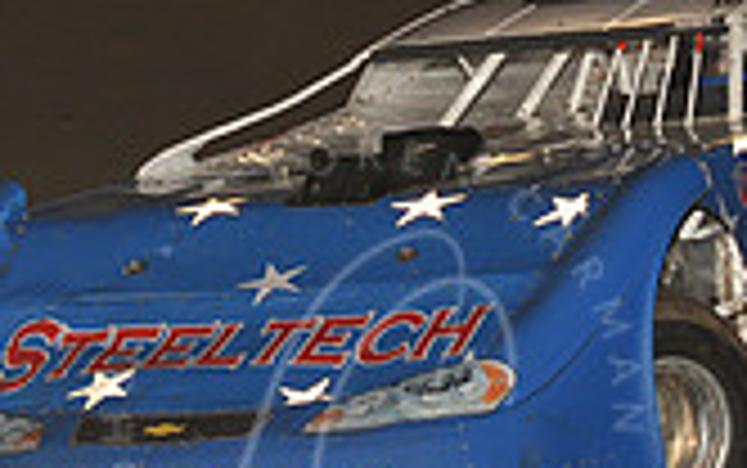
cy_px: -4
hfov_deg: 6.9
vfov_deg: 4.3
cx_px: 369
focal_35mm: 306
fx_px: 6234
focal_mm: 86
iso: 640
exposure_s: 1/320
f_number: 7.1
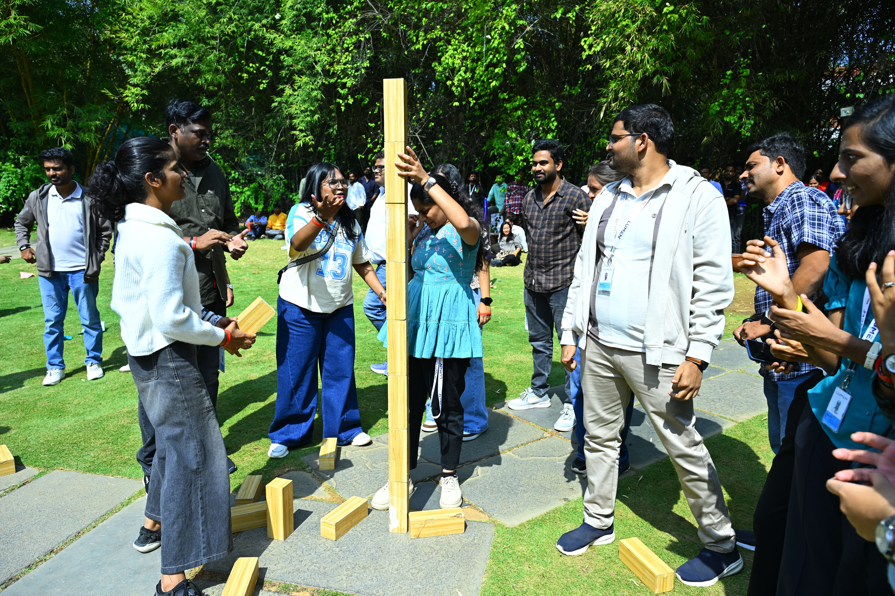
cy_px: 298
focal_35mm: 24
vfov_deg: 53.1
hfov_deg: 73.7
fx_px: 597
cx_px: 448
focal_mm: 24
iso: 250
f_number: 5.6
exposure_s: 1/800
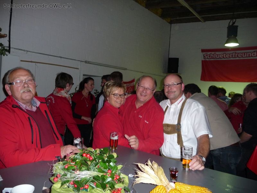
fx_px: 208
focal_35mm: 28
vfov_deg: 49.7
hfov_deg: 63.4
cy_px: 96
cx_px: 128
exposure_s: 1/30
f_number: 3.3
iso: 250
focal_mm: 4.7
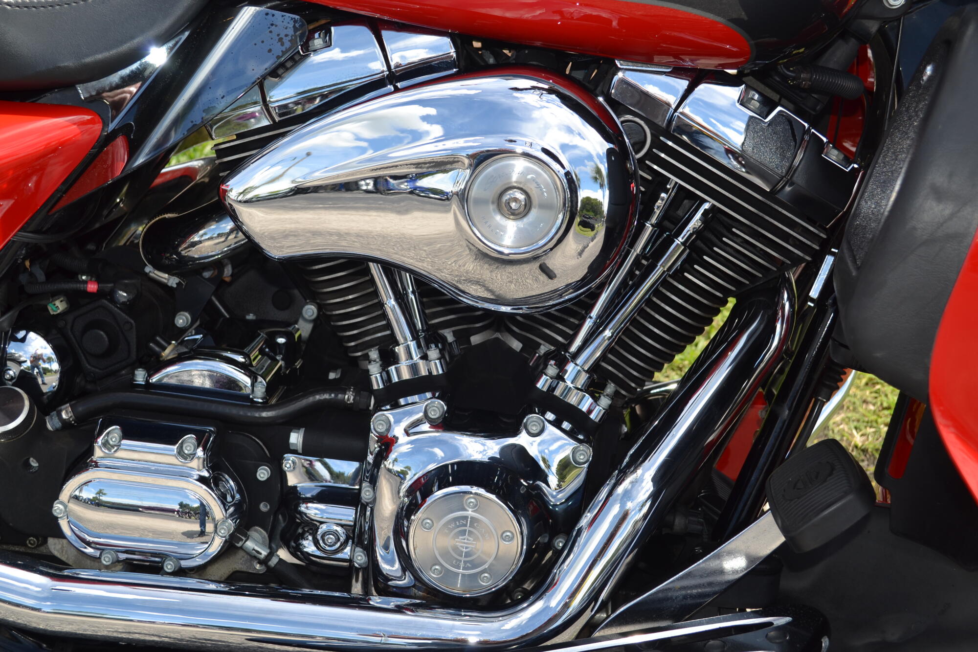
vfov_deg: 28.1
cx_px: 489
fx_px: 1304
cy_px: 326
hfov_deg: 41.1
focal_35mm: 48
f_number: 6.3
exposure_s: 1/200
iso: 100
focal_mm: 32
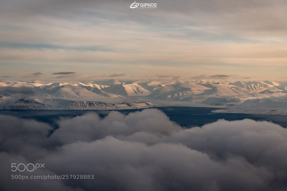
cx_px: 144
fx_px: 558
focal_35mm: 70
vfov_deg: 19.4
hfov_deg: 28.8
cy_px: 96
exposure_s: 1/2000
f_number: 5
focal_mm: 70
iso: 200
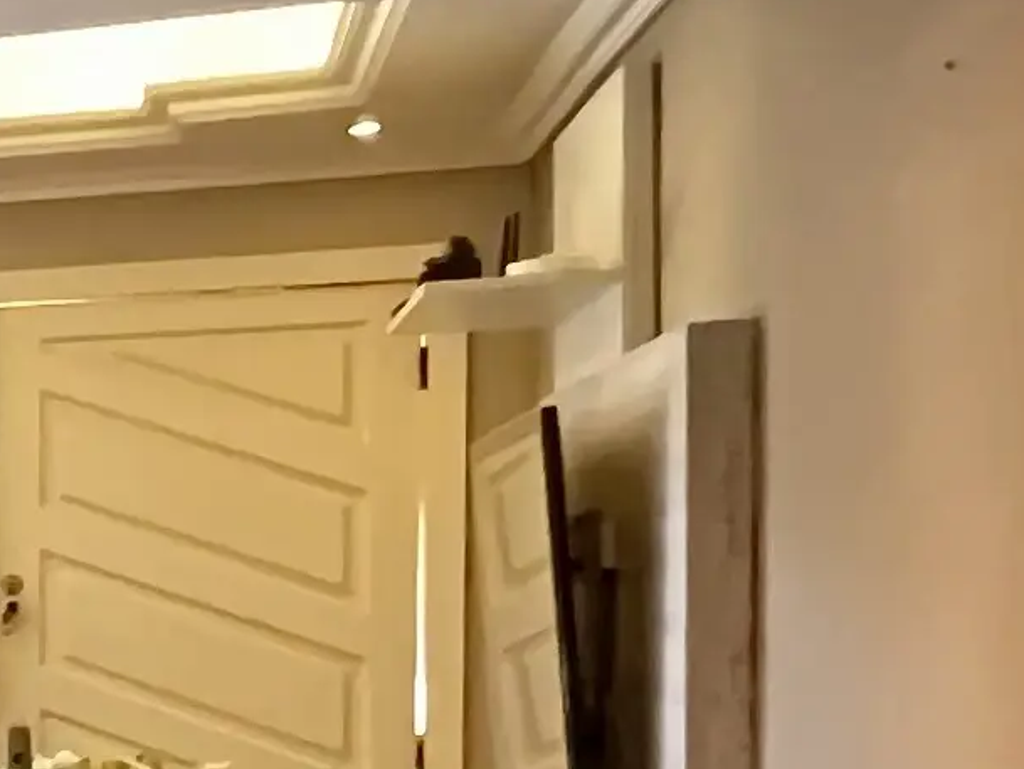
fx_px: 2545
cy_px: 655
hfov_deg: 13.9
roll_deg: +0.4
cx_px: -1565
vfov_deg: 17.0
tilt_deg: -0.9
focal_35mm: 86
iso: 800
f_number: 1.8
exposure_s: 1/60
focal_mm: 1.57
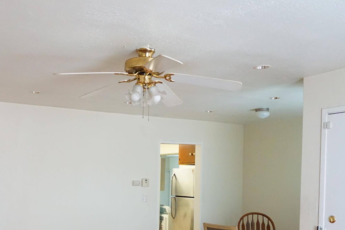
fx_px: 402
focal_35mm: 42
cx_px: 94
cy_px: 194
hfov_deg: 45.1
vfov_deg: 30.9
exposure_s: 1/80
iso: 3200
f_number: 3.5
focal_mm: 16
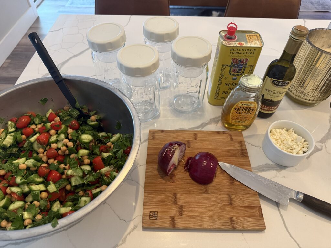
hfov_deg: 71.6
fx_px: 229
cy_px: 124
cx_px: 166
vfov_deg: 56.8
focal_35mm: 24
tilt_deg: -49.7
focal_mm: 6.76
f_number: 1.78
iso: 320
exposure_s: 1/60
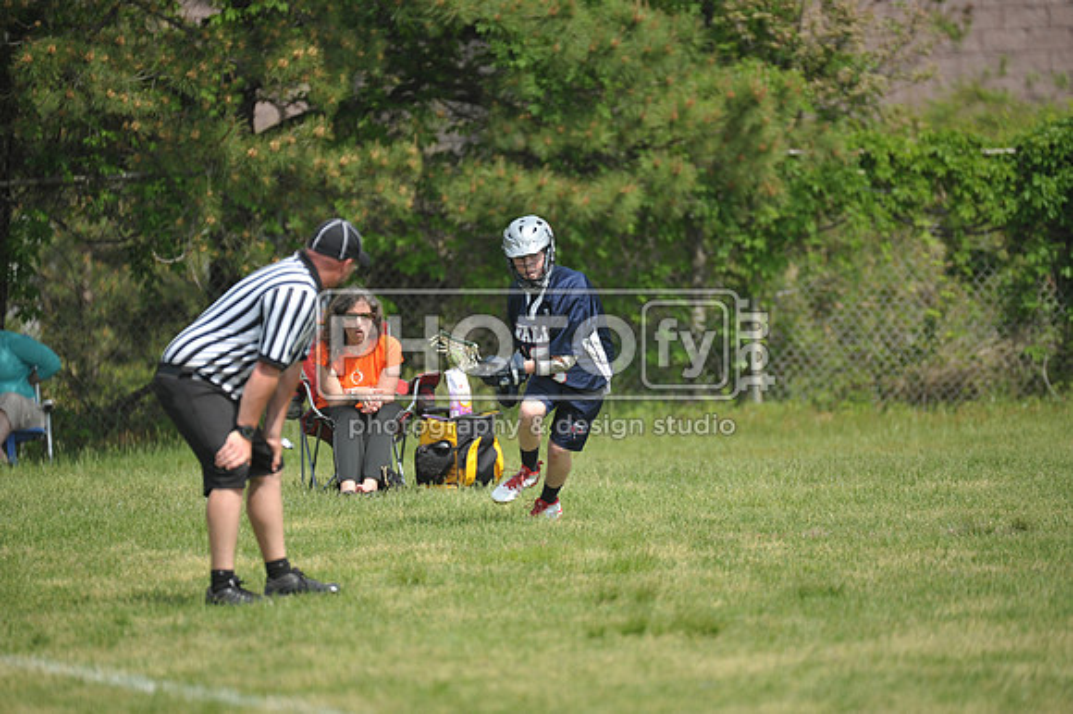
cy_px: 357
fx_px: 11915
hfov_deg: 5.2
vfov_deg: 3.4
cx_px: 536
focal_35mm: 400
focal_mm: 400
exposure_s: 1/2500
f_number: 4
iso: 640
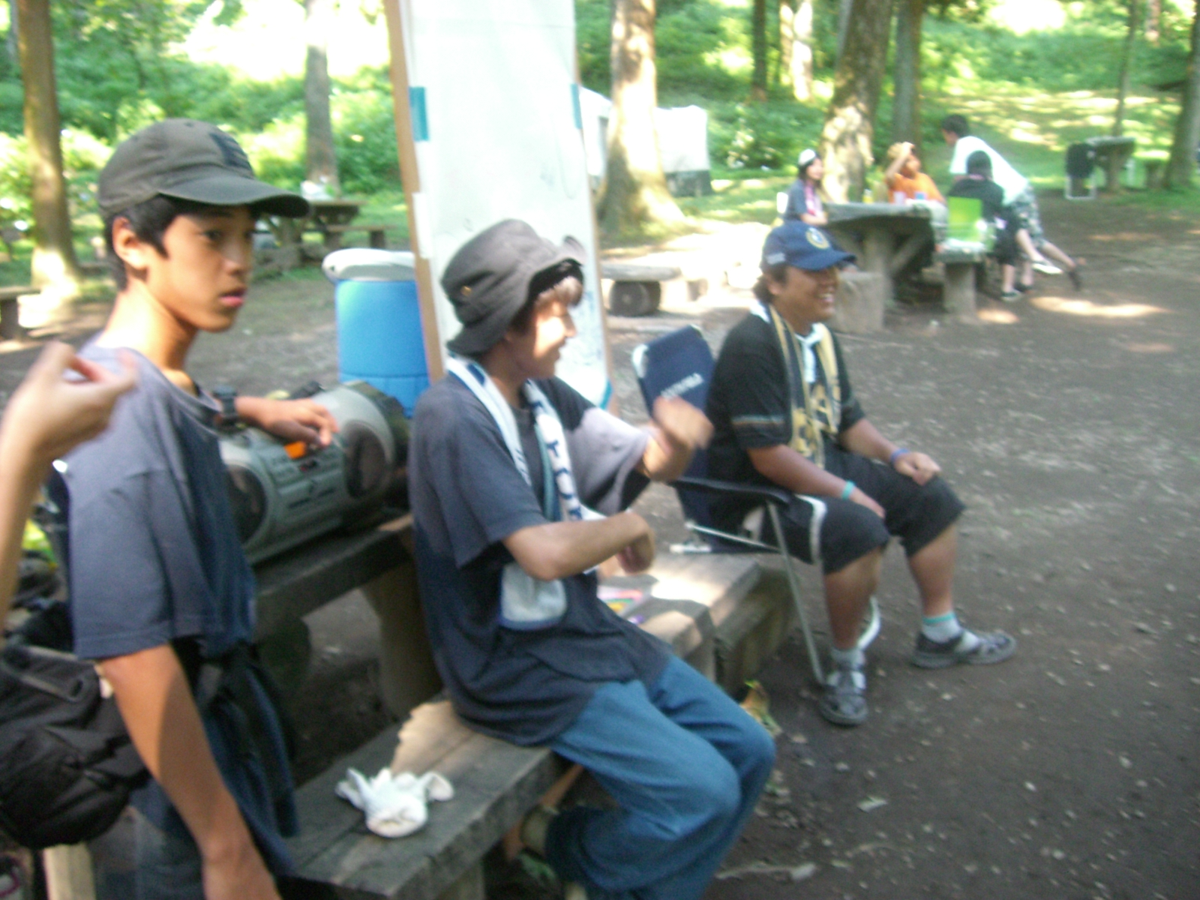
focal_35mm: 38
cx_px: 600
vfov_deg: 37.7
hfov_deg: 49.0
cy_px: 450
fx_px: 1317
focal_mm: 6.2
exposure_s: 1/80
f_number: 2.7
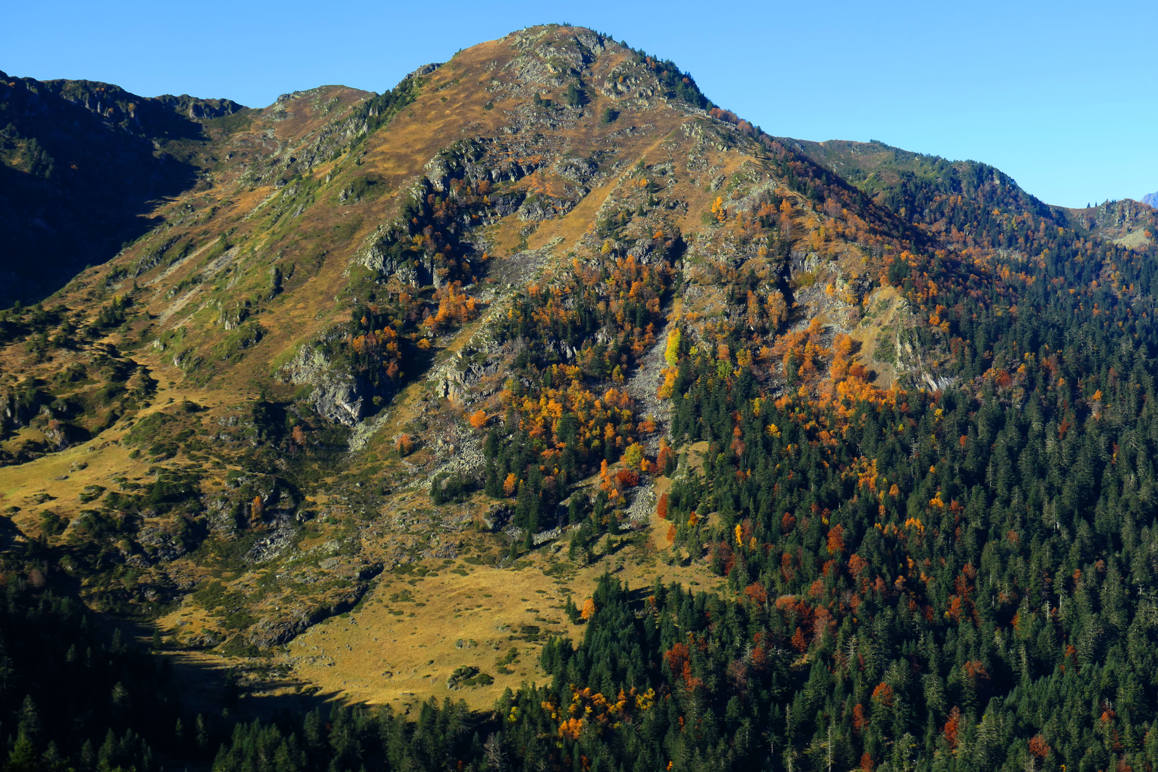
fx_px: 1833
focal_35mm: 57
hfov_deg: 35.1
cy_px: 386
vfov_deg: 23.8
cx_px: 579
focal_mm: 20.9
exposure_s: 1/125
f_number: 8
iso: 125
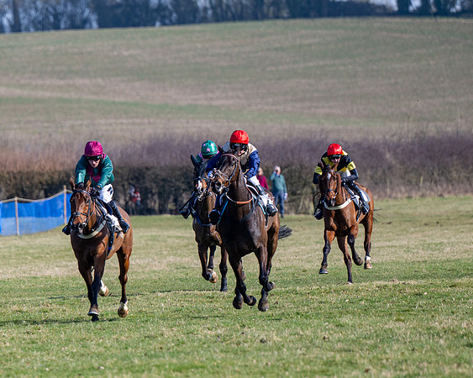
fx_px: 6541
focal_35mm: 467
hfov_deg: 4.1
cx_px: 82
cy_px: 246
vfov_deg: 3.3
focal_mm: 175
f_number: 2.8
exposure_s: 1/1600
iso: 100
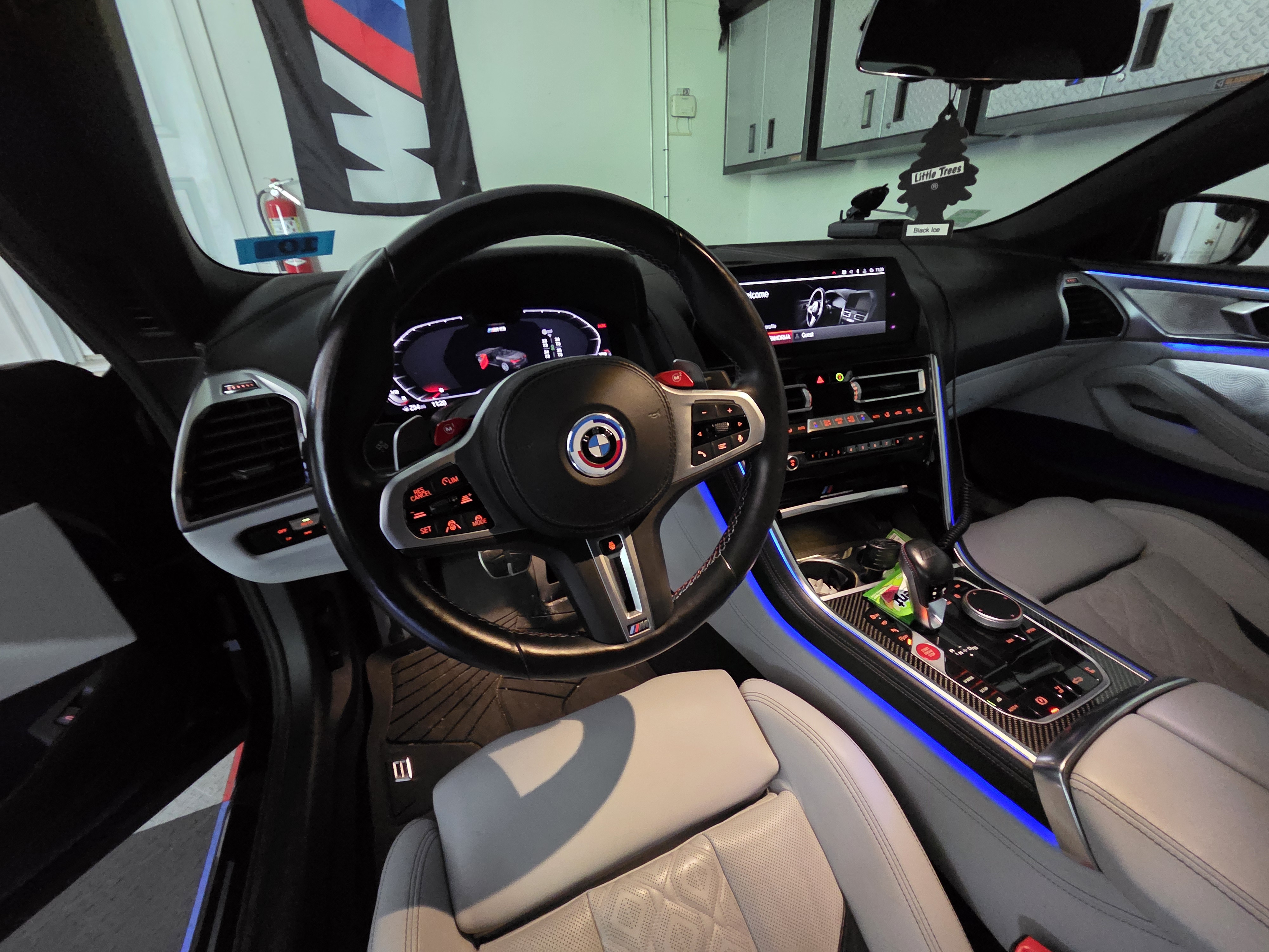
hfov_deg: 106.2
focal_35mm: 13
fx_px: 477
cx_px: 634
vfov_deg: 89.9
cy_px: 476
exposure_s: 1/24
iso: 1600
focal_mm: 2.2
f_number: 2.2
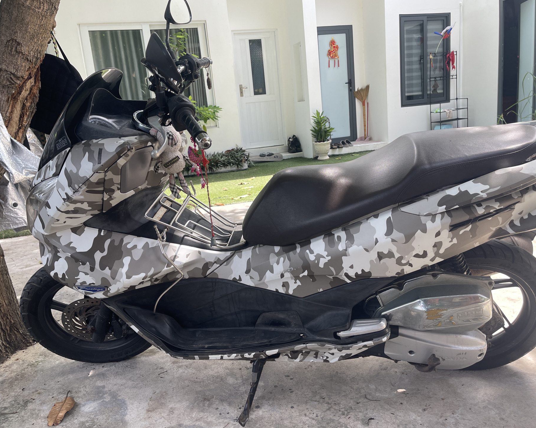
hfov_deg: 64.1
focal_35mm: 27
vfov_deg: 53.2
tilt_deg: -14.0
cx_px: 276
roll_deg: +5.1
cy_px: 210
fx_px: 428
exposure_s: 1/224
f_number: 1.6
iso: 32
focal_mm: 5.1
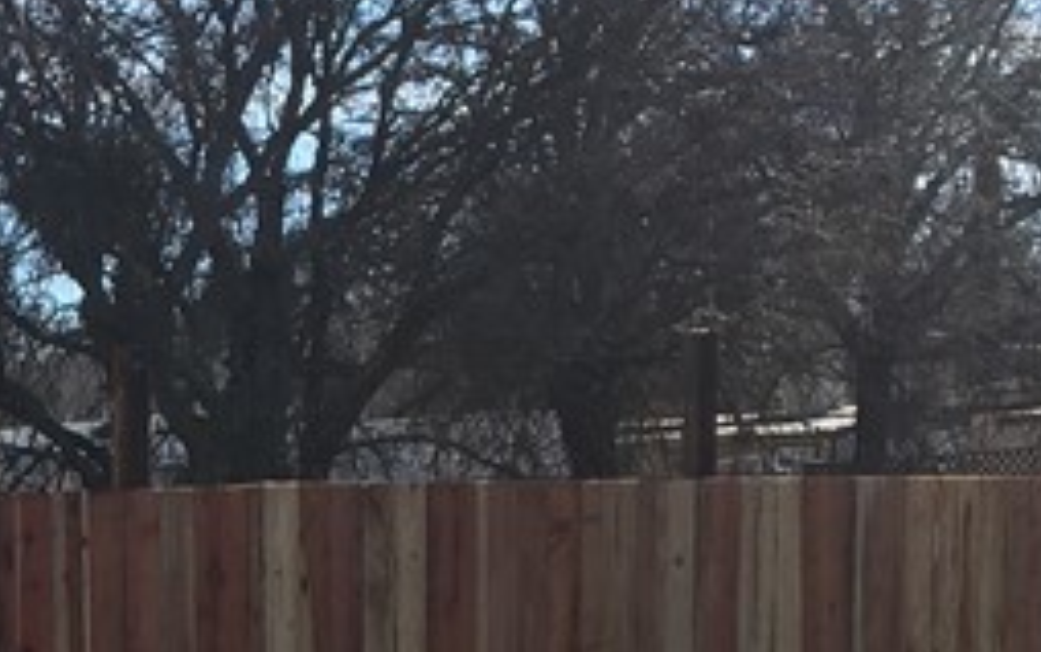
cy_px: 1062
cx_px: -168
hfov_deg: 16.2
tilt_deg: -5.4
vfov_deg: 10.1
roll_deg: +1.5
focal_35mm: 124
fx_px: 3520
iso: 25
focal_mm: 4.15
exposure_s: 1/894
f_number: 2.2
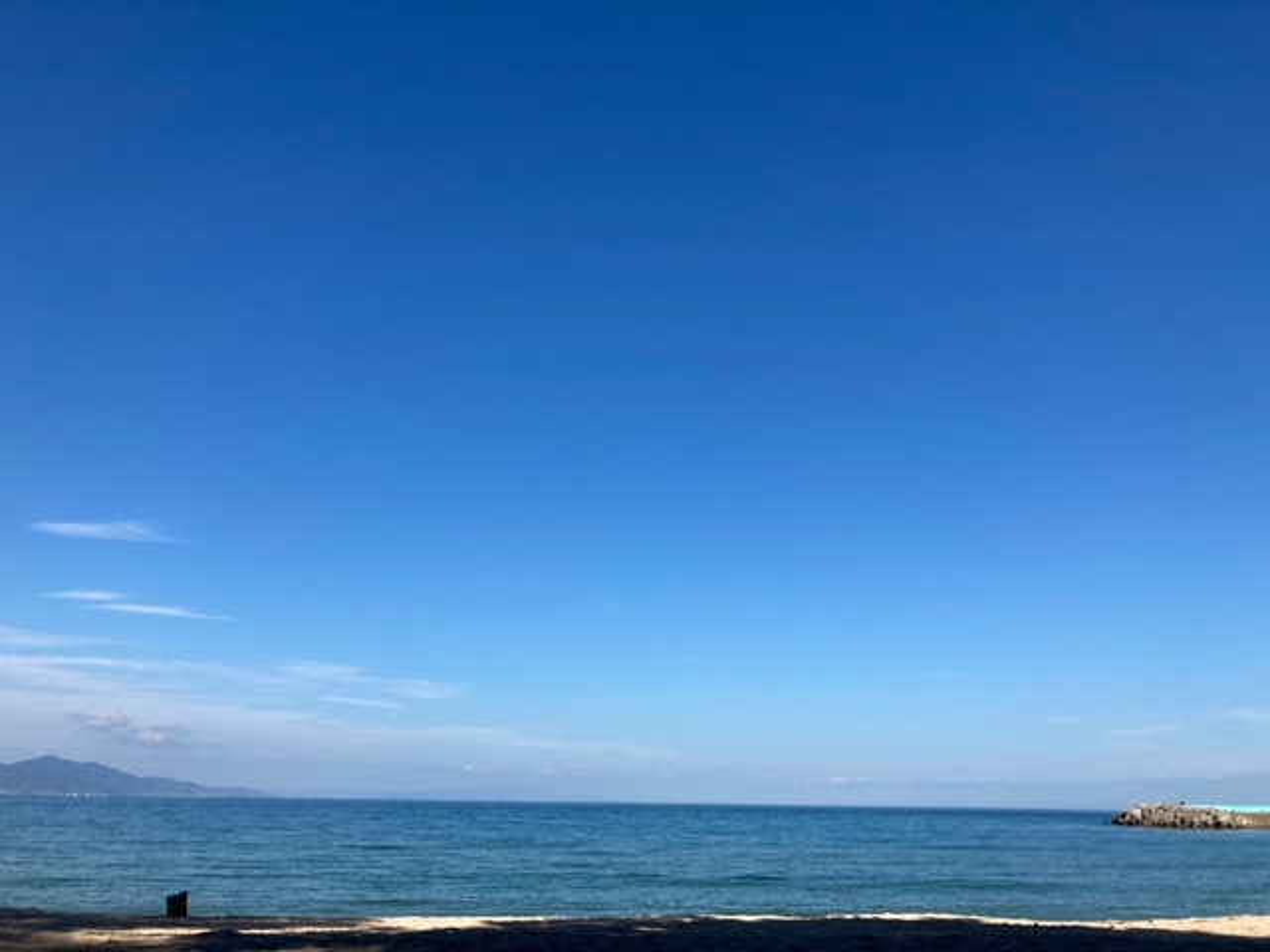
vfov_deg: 49.7
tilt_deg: +19.0
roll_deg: -0.4
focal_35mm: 28
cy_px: 476
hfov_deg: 63.4
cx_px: 635
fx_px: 1027
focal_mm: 3.99
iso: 20
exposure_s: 1/2667
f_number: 1.8
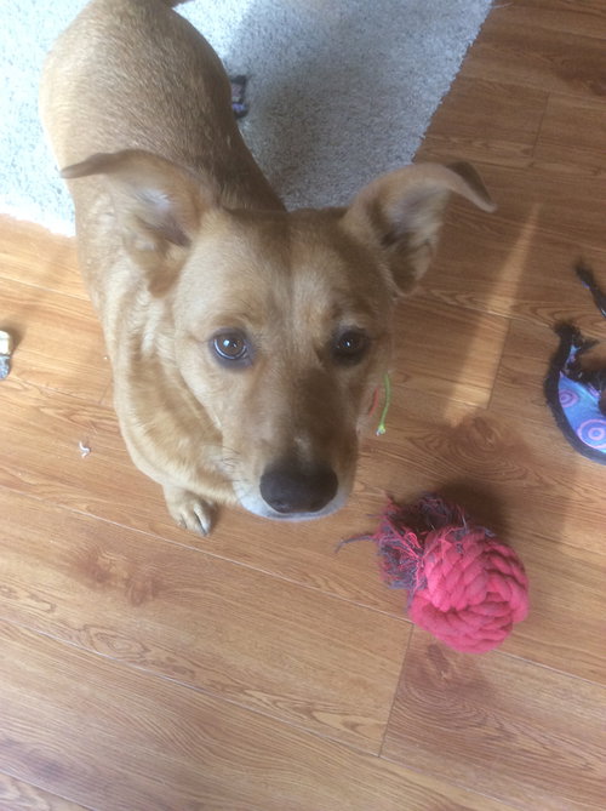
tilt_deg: -63.5
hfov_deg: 44.1
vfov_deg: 56.9
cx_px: 303
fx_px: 749
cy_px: 406
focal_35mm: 32
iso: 64
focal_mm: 3.3
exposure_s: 1/24
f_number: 2.4
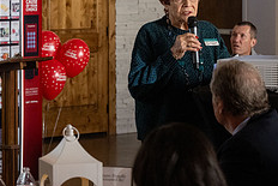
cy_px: 28
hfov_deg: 11.6
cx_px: -5
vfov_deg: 7.8
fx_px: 1352
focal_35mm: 175
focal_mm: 70
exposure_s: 1/500
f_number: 5
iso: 5000
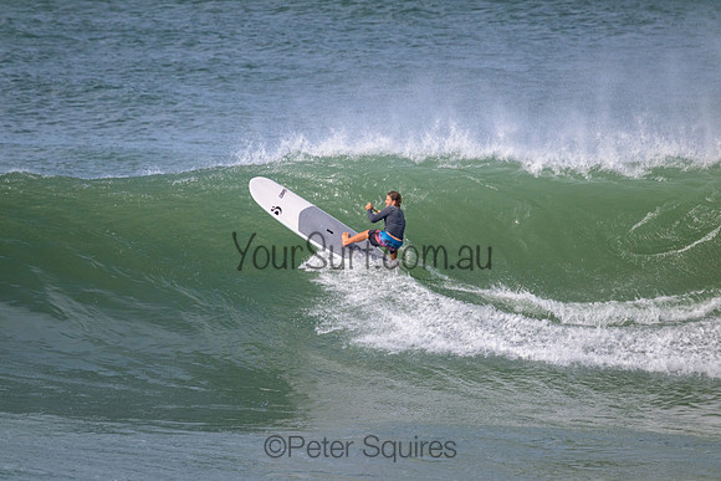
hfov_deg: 2.6
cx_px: 360
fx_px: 16025
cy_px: 240
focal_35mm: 800
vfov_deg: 1.7
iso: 1100
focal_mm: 800
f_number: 11
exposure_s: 1/2000
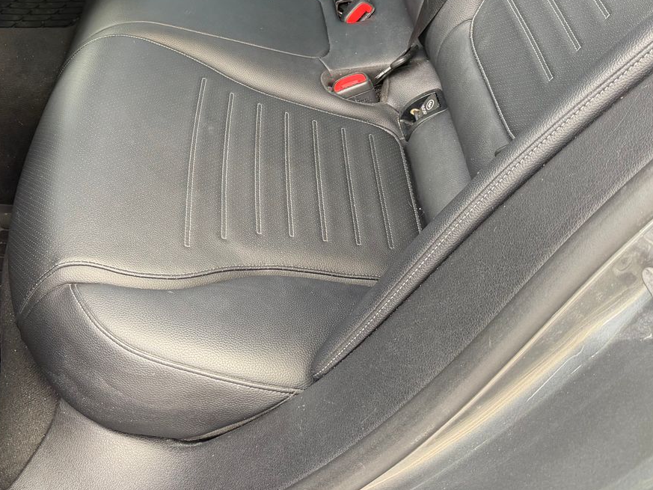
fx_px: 830
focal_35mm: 44
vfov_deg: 31.3
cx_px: 244
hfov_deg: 42.6
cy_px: 44
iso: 200
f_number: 1.78
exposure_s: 1/109
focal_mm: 6.76
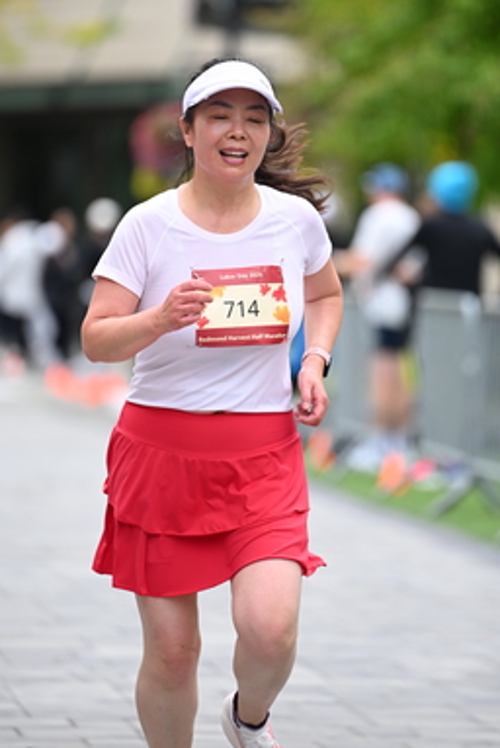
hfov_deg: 4.8
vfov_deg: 7.2
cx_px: 253
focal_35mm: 287
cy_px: 279
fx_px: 5968
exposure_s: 1/2000
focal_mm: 200
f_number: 2.8
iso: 640
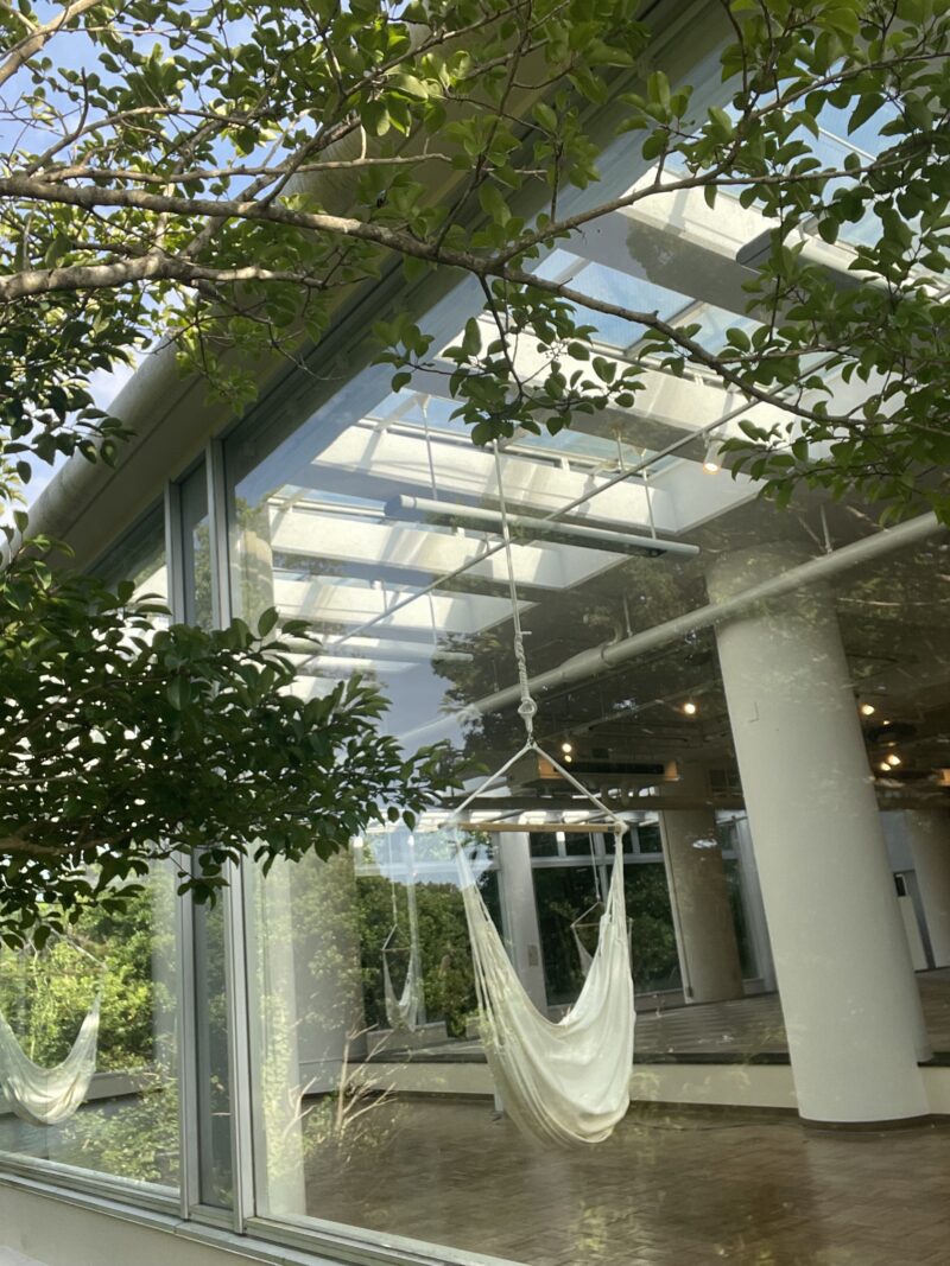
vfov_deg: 60.0
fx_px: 1098
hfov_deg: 46.8
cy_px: 633
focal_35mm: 30
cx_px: 475
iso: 25
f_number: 2.2
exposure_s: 1/307
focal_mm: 2.71
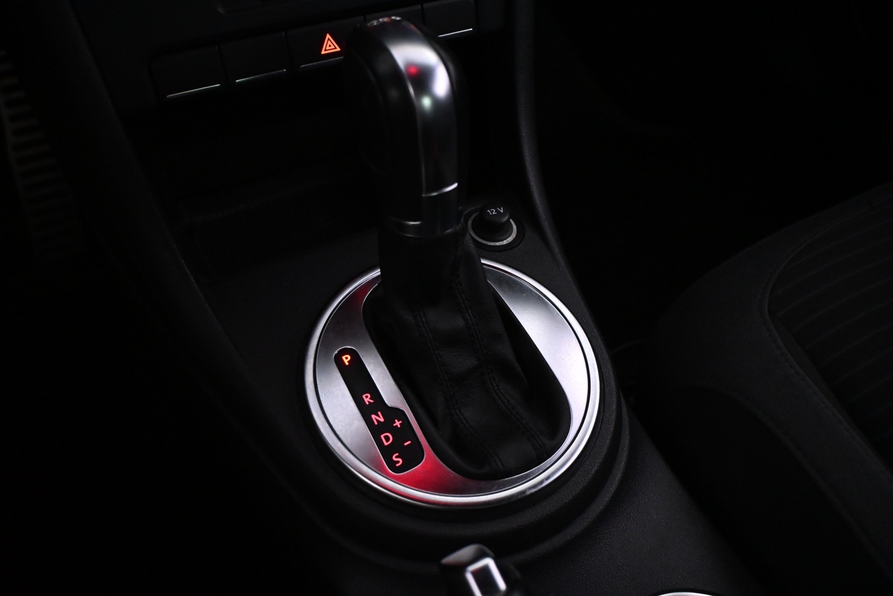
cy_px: 298
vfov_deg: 43.6
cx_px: 446
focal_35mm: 30
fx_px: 744
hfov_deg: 61.9
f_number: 3.8
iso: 4000
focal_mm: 20
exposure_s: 1/60
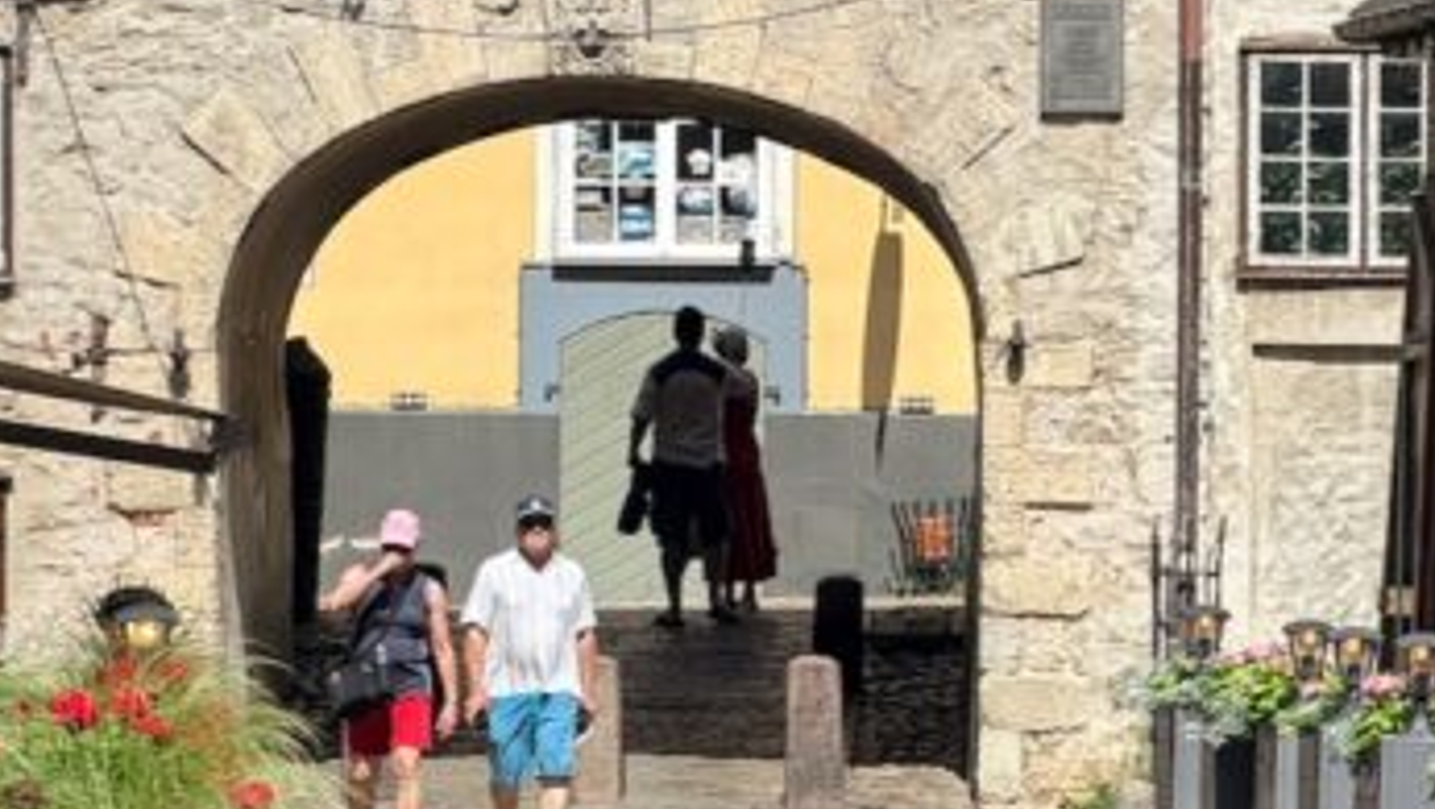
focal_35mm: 324
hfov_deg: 6.6
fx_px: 12334
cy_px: 421
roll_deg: -0.2
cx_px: 1394
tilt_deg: -0.5
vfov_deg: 3.8
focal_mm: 16.89
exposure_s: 1/658
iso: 20
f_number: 2.8
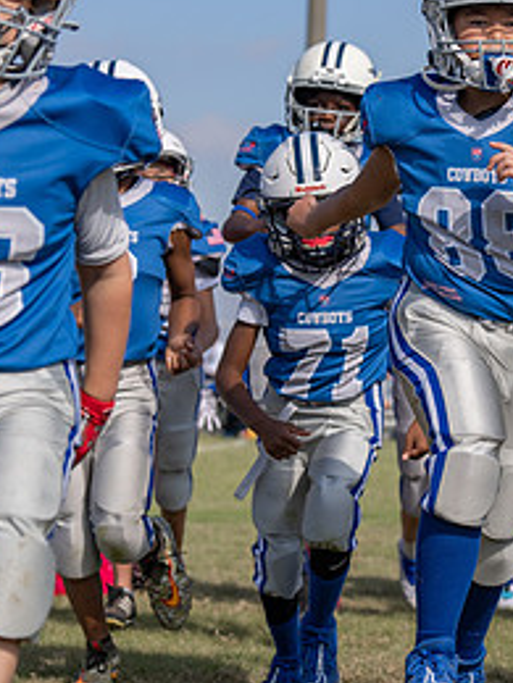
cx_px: 471
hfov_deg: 9.8
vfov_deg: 13.2
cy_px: 332
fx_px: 2964
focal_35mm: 150
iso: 125
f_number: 4
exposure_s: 1/1600
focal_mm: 70
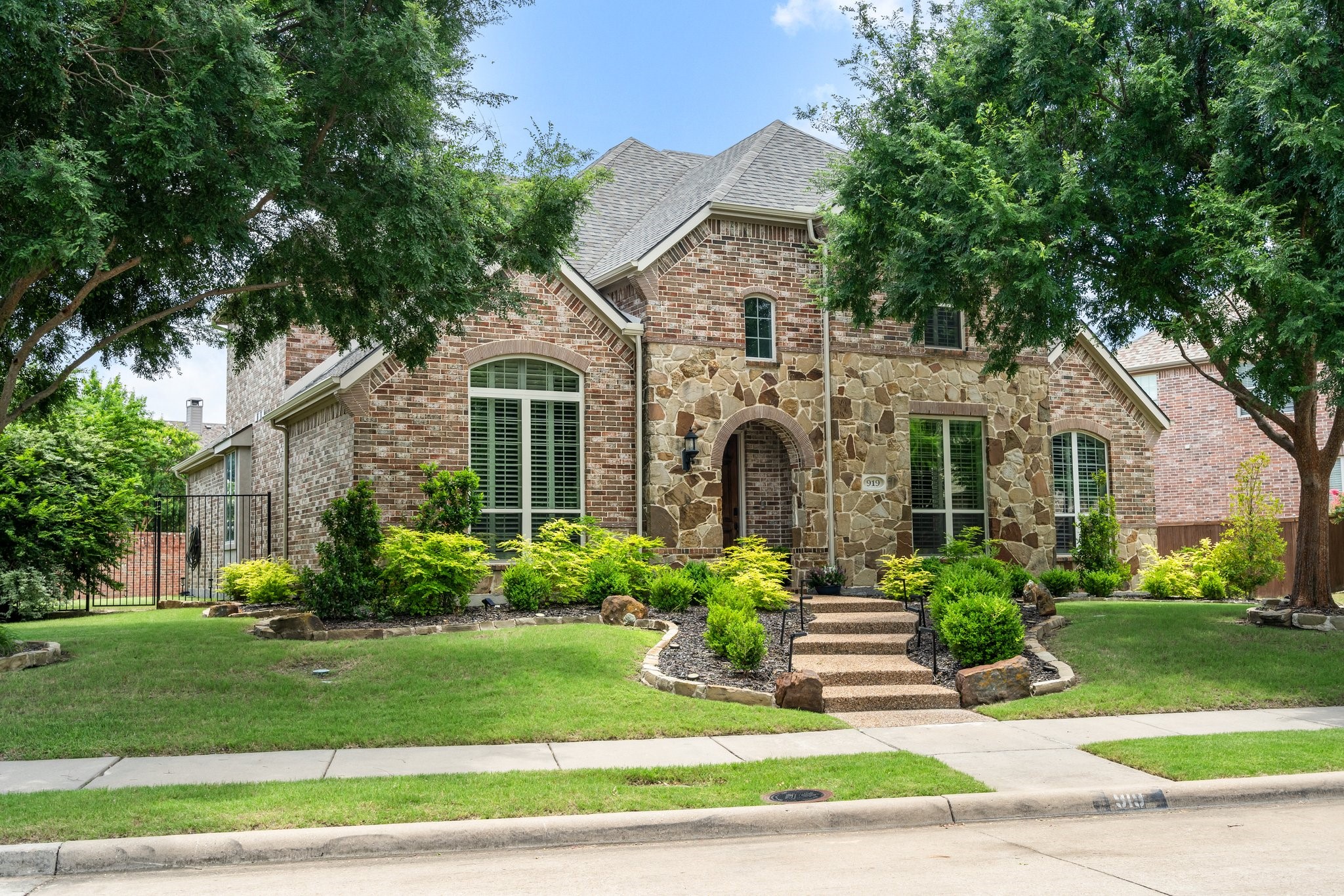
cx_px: 672
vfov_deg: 37.8
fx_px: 1306
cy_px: 448
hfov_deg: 54.4
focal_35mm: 35
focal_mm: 35
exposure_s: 1/250
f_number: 8
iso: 400
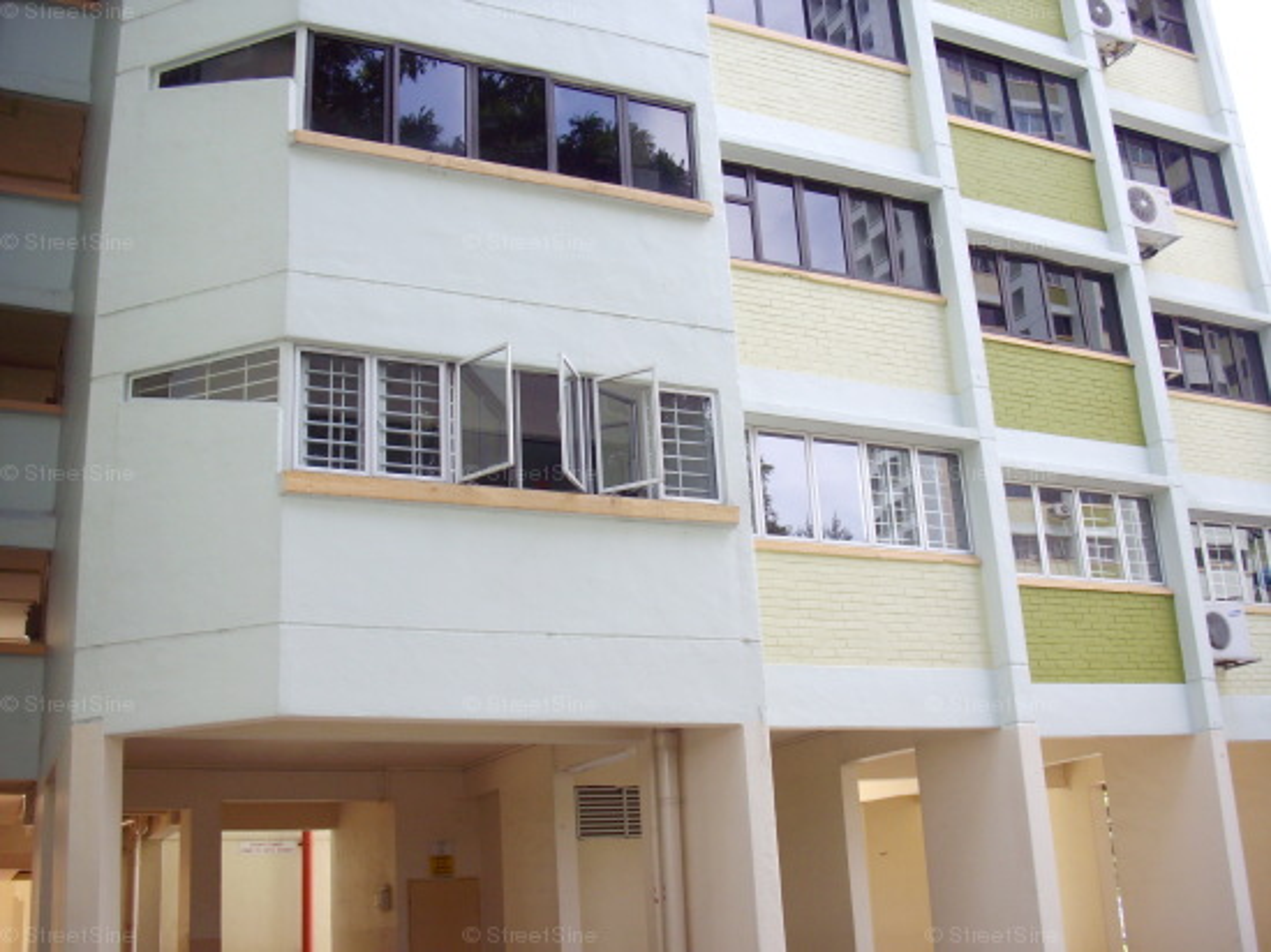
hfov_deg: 50.2
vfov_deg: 38.6
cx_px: 636
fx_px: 1358
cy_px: 476
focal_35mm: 37
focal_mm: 6.2
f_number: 2.8
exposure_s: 1/160
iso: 80
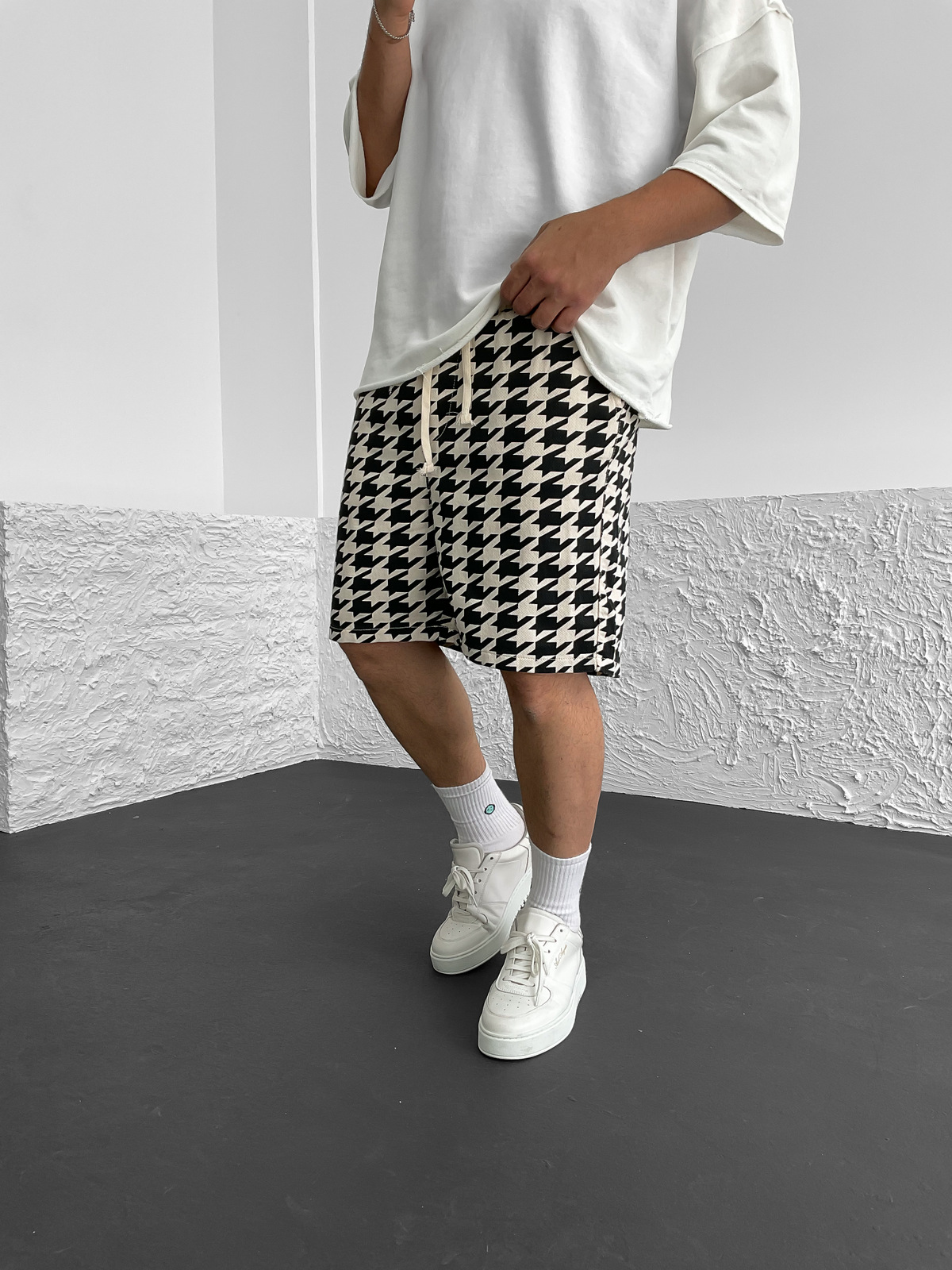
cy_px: 635
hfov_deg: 48.2
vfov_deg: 61.7
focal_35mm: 29
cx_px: 476
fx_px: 1063
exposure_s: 1/120
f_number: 1.8
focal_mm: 3
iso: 25
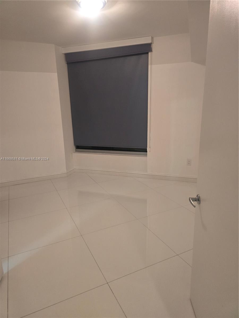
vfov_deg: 73.9
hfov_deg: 58.9
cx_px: 120
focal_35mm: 23
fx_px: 212
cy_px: 159
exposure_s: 1/120
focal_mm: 6.3
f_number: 1.7
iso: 400
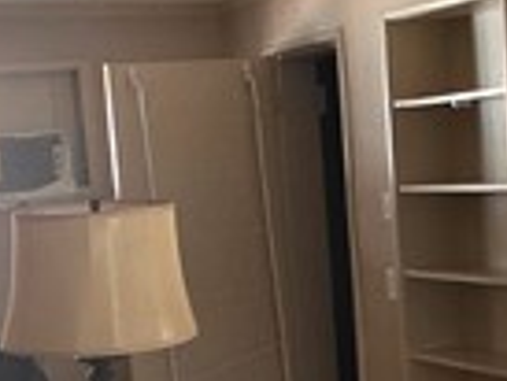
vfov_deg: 15.2
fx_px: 1422
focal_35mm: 97
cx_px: 370
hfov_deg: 20.1
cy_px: 248
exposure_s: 1/60
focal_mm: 2.2
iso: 800
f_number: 1.9
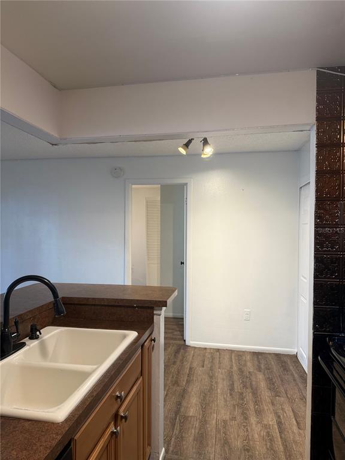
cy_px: 230
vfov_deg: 71.6
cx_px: 172
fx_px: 319
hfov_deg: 56.8
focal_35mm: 24
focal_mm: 6.76
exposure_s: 1/60
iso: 200
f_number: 1.78
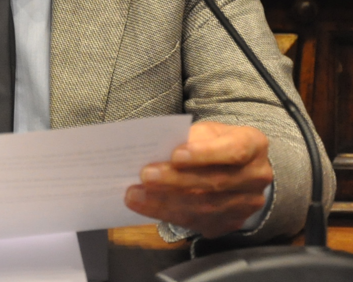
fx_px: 2021
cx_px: 29
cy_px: -58
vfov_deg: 7.9
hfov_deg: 9.9
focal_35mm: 193
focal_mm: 45
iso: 2800
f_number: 4.8
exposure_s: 1/100
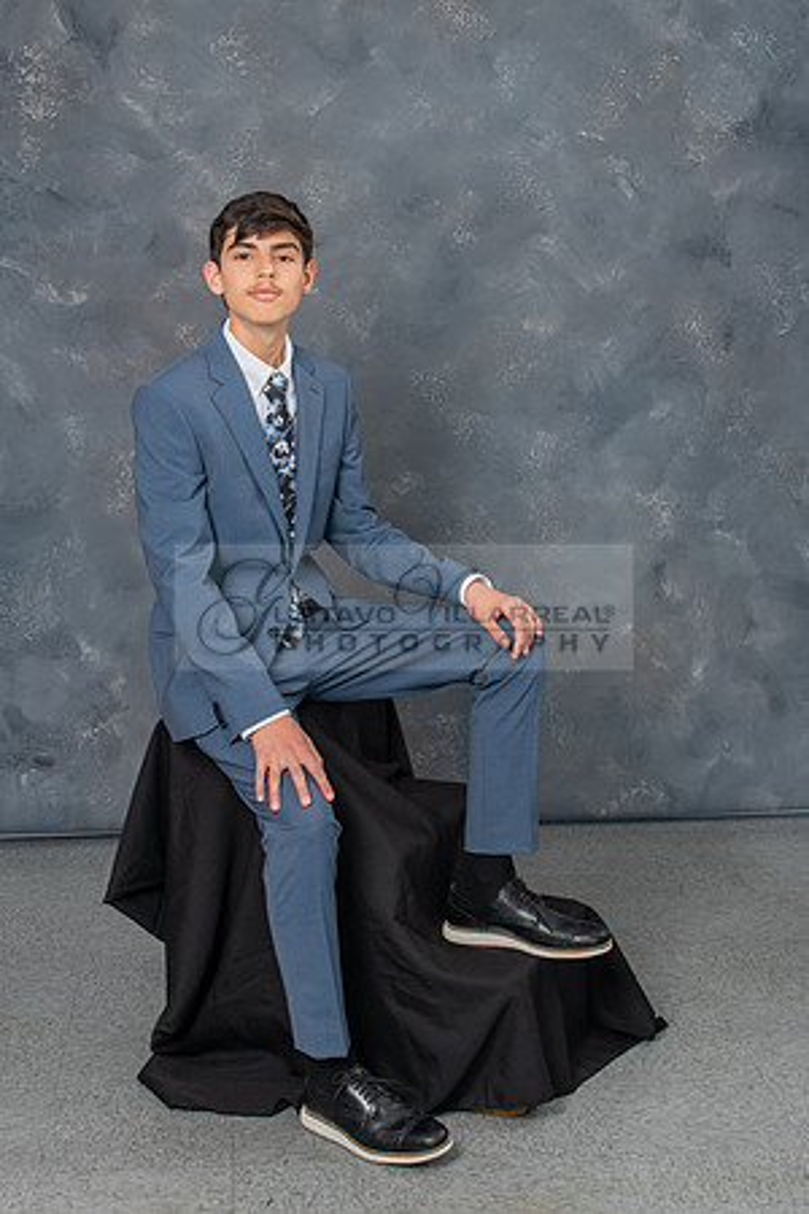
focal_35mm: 57
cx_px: 282
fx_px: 1910
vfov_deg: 35.0
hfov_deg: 23.8
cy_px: 439
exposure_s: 1/160
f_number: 5.6
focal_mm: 29
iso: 200
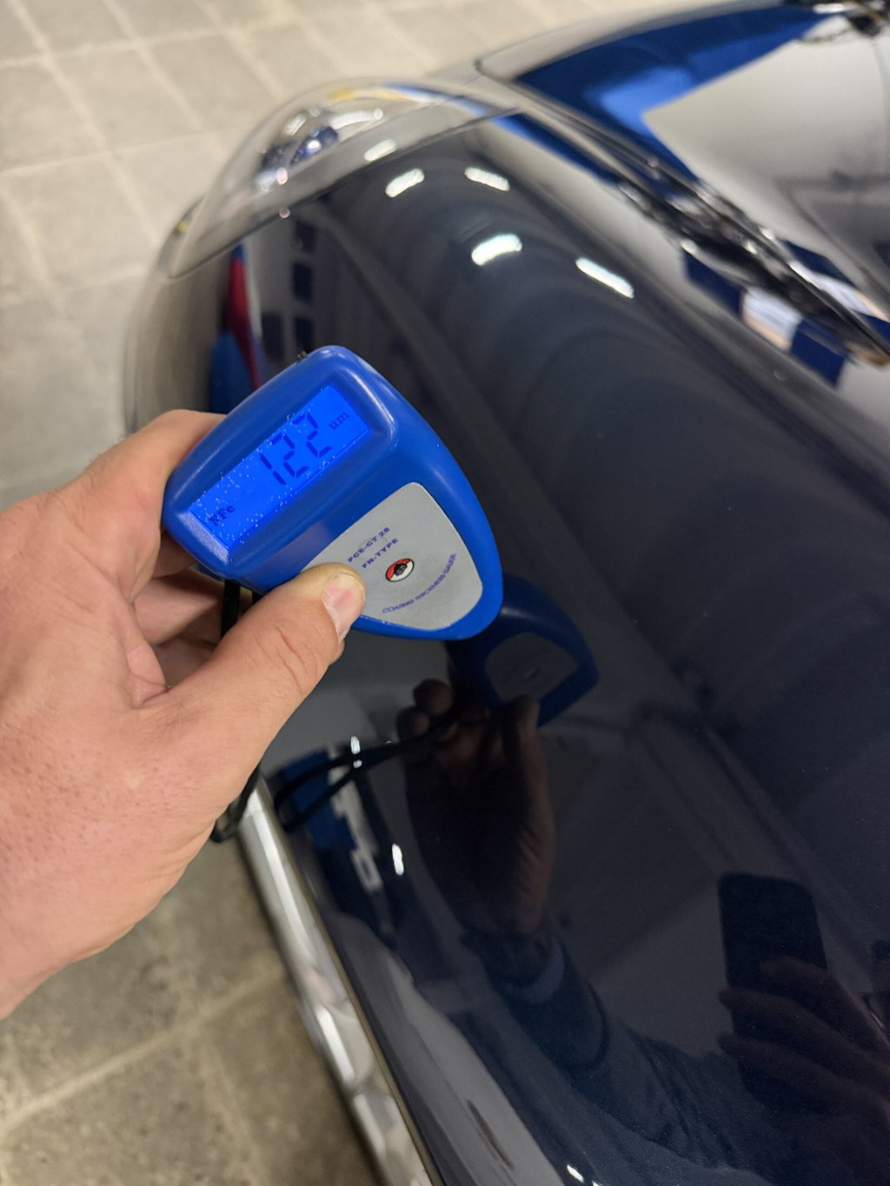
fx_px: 823
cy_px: 593
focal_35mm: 24
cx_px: 445
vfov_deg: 71.6
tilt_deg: -56.2
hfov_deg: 56.8
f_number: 1.78
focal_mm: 6.76
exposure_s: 1/33
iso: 800
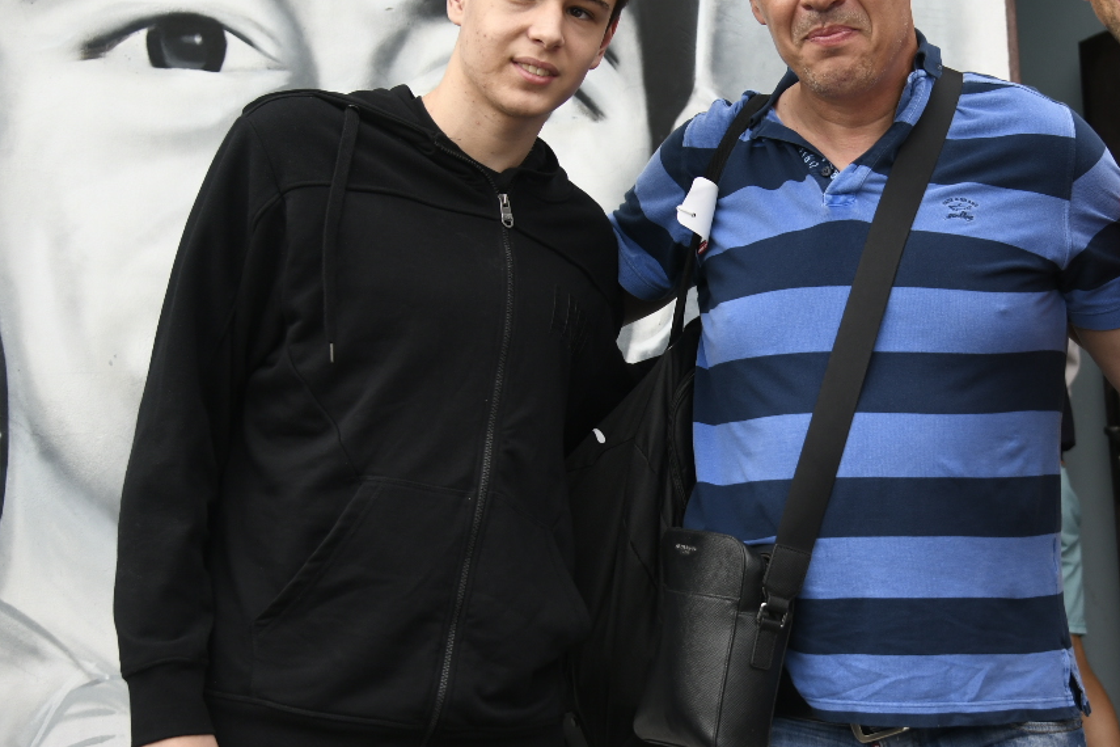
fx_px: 2240
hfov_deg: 27.7
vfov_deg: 18.9
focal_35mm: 72
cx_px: 833
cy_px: 321
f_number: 4
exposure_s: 1/640
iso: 500
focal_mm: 38
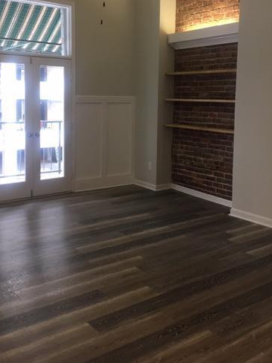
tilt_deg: -3.6
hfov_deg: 37.7
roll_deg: -1.1
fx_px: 398
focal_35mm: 38
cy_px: 130
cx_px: 143
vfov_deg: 48.4
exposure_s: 1/30
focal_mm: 4.15
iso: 64
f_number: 2.2
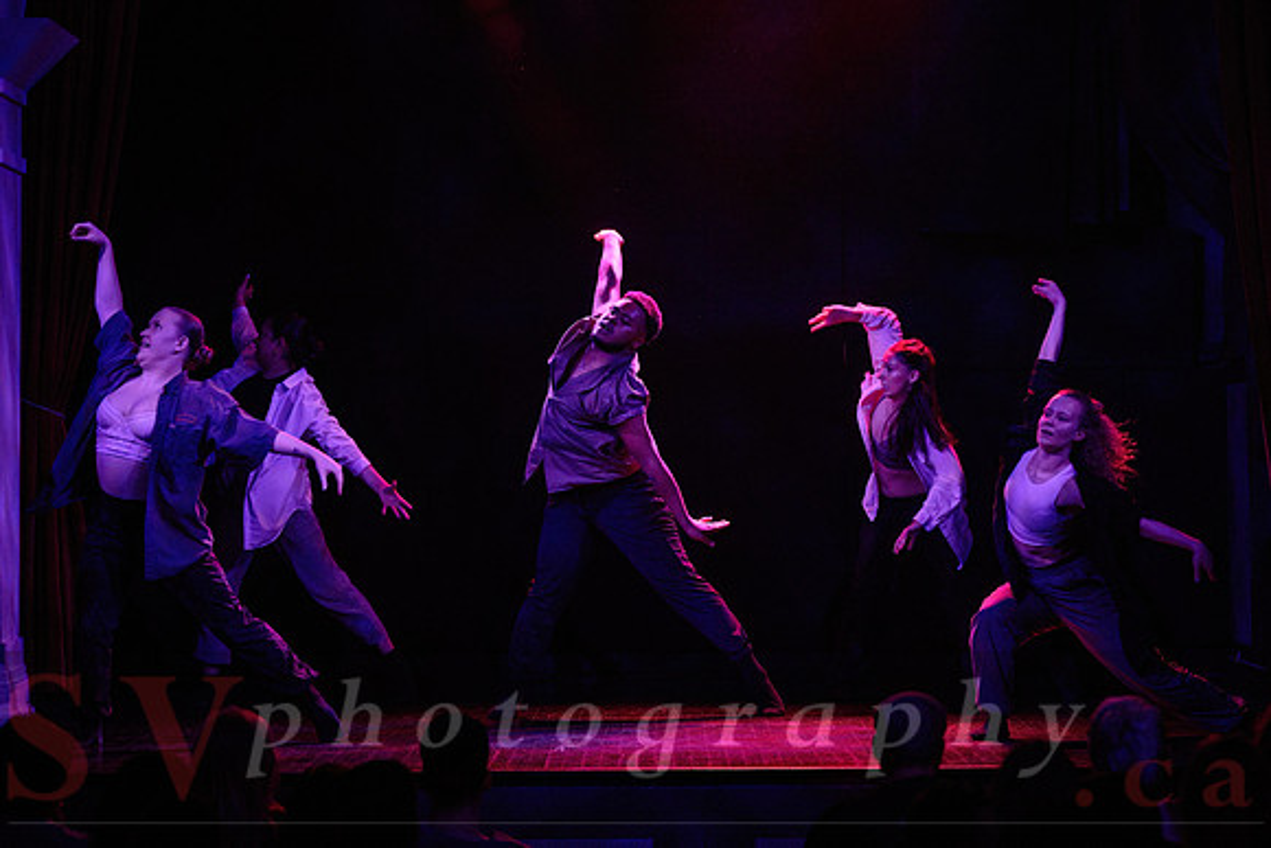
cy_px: 440
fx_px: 4300
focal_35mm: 122
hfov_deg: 16.8
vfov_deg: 11.3
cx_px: 790
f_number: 2.8
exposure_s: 1/250
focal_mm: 98
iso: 1600
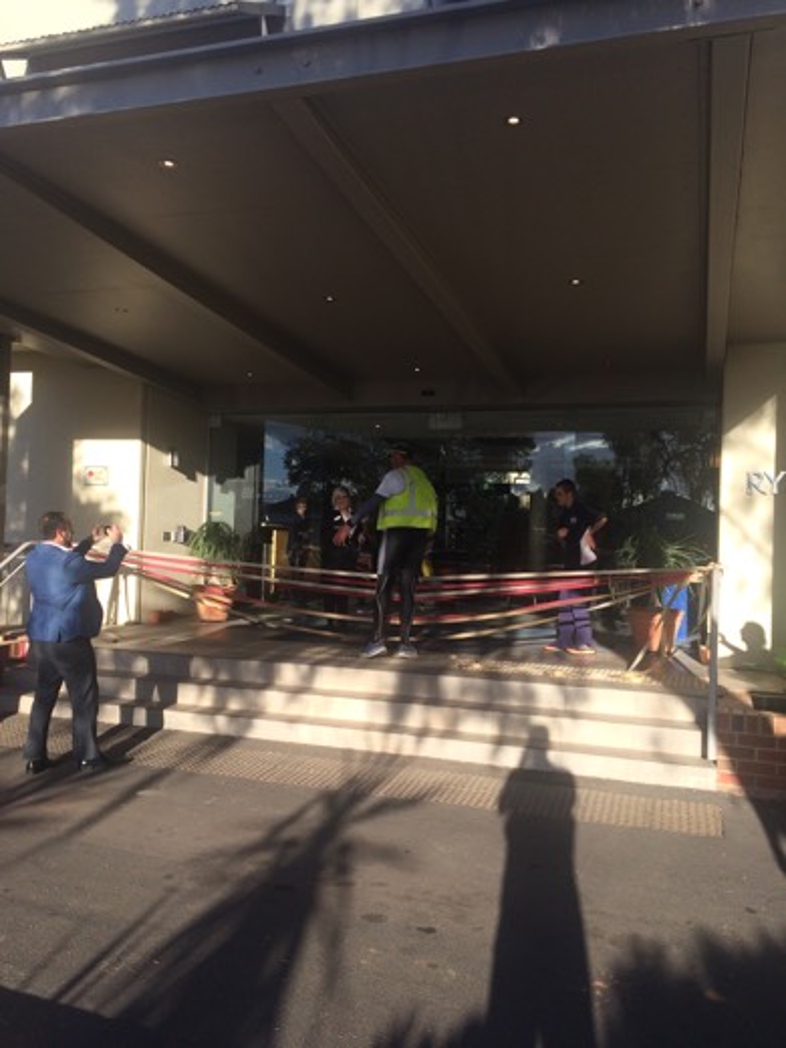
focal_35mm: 29
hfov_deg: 48.2
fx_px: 878
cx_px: 393
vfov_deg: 61.7
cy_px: 524
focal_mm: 4.15
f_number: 2.2
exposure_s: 1/641
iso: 32
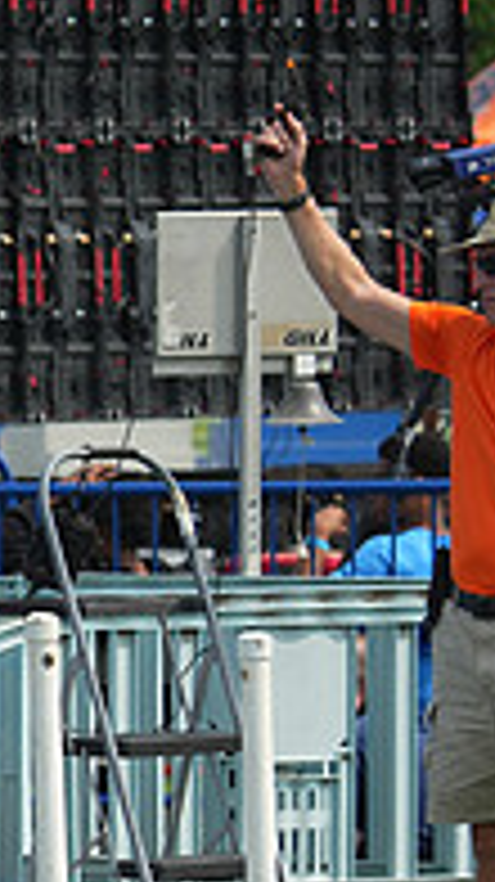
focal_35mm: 559
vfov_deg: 3.9
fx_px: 13066
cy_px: 614
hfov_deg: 2.2
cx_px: -792
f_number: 5.6
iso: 500
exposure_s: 1/3200
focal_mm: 180
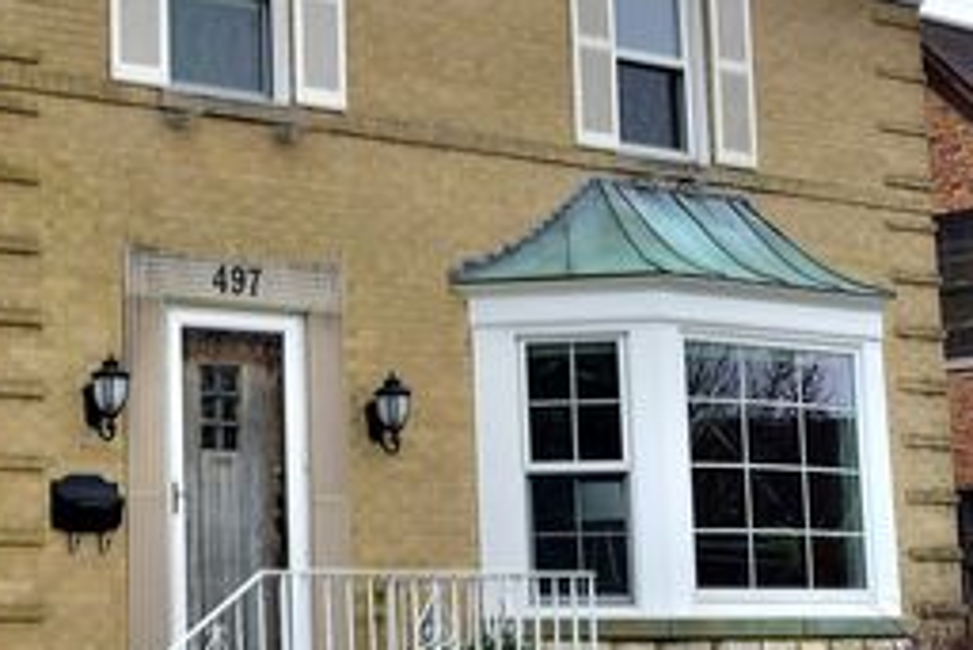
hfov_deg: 25.7
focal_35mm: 75
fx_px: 2028
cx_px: 8
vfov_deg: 18.2
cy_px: 321
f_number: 5.6
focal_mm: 20
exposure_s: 1/125
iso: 250
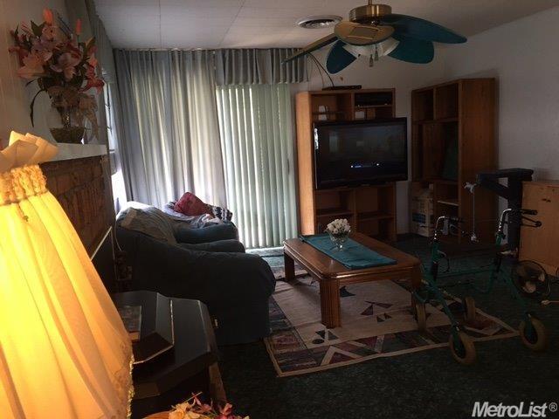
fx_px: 468
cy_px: 210
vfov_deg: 48.2
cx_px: 280
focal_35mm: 29
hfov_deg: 61.7
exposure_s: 1/15
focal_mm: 4.15
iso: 80
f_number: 2.2
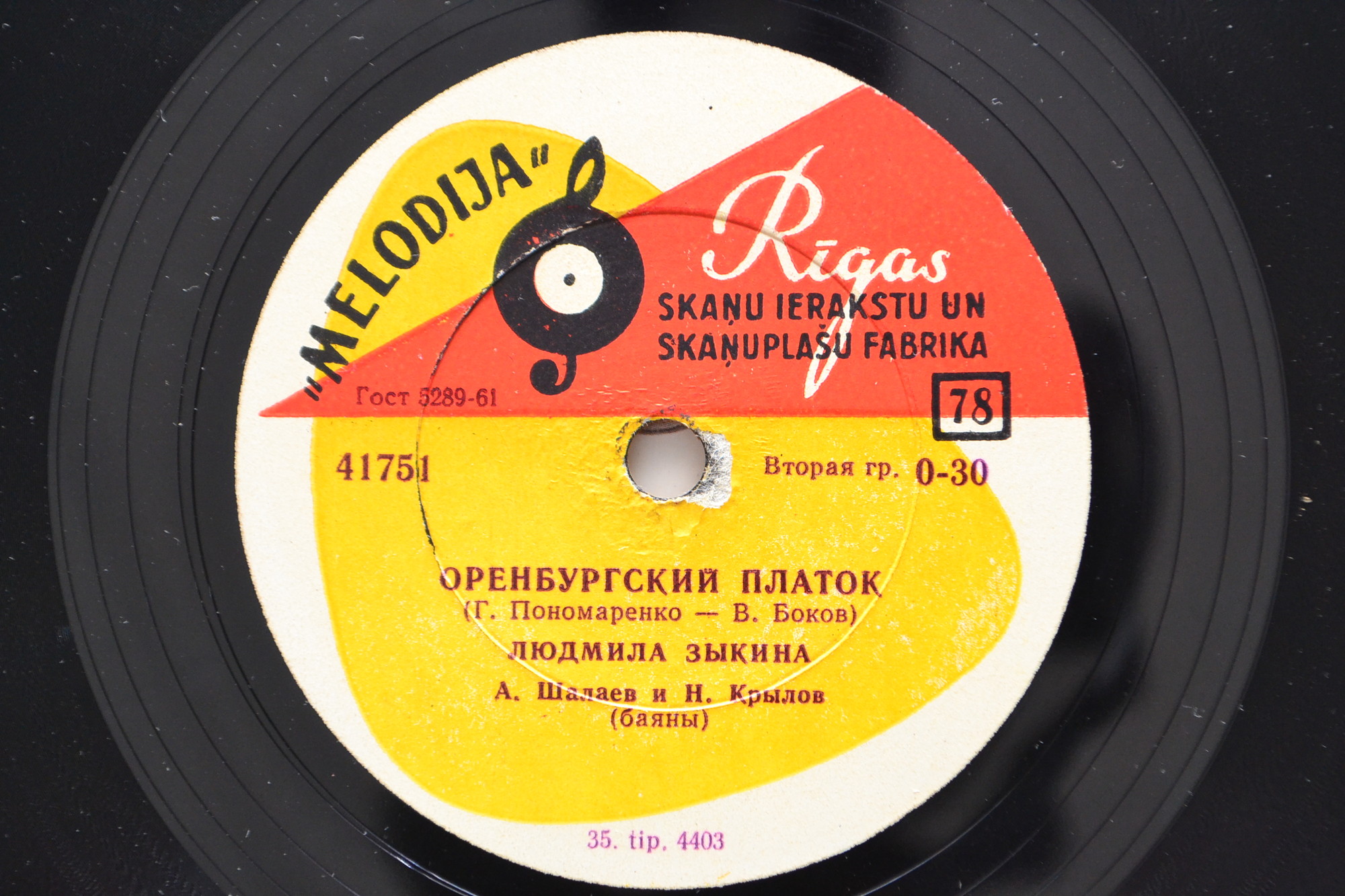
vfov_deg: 18.9
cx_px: 672
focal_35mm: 72
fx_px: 2690
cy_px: 448
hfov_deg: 28.1
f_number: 7.1
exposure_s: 1/160
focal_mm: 48
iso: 1600
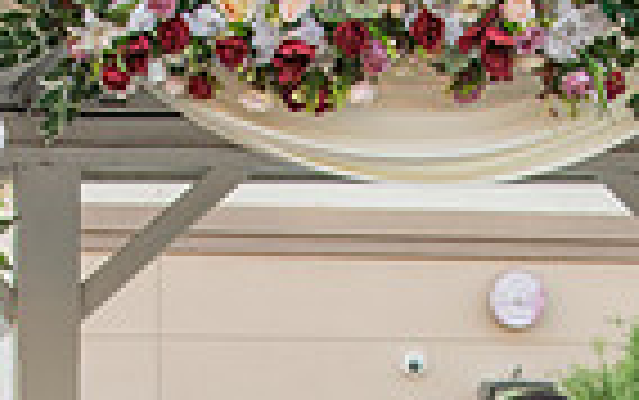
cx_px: 432
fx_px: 5072
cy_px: 802
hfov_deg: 7.2
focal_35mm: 291
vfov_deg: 4.5
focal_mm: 70
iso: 800
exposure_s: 1/320
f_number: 4
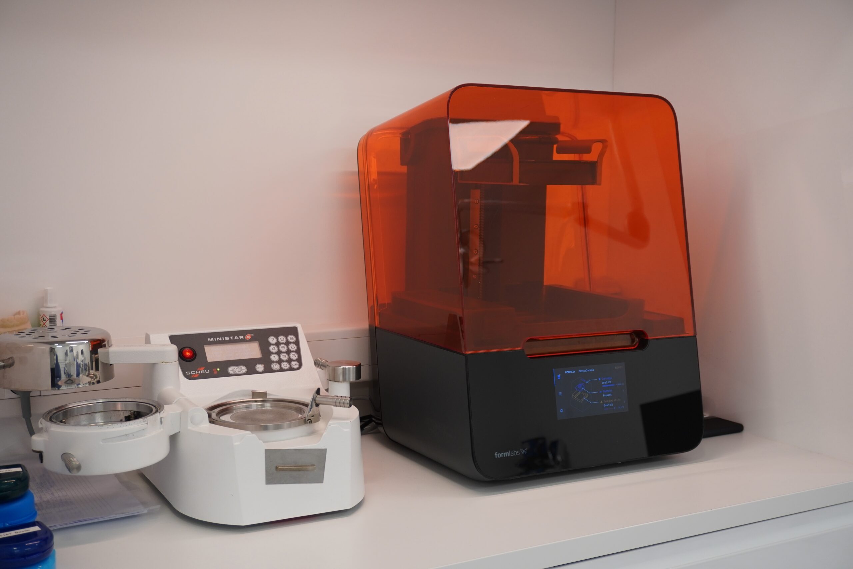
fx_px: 1031
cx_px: 426
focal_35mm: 44
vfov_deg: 30.9
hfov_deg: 45.0
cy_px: 284
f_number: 4.5
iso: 320
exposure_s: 1/50
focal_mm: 29
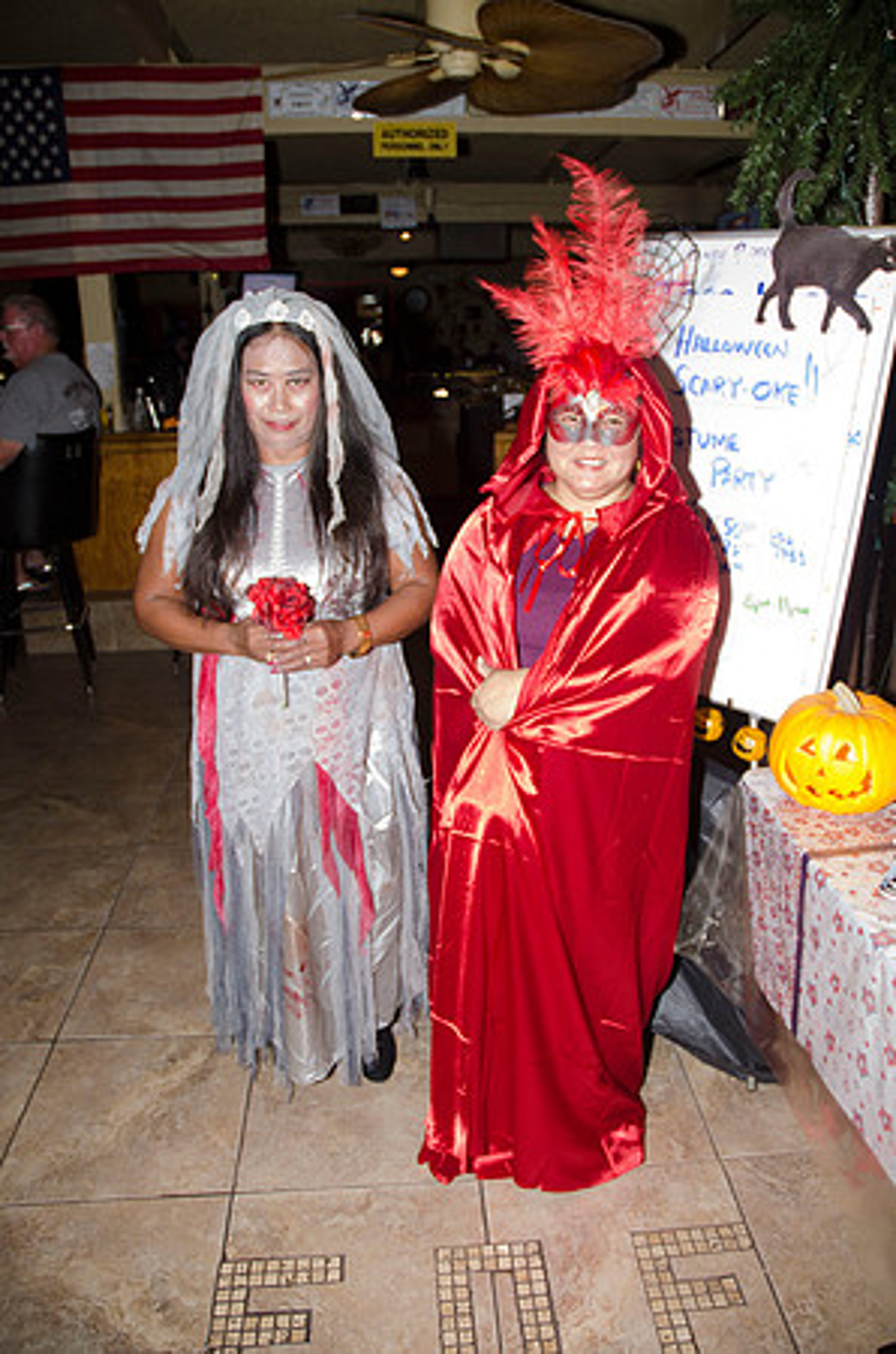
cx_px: 448
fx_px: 1013
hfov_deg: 47.7
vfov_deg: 67.5
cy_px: 677
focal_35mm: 27
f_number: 4
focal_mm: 18
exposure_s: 1/60
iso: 400
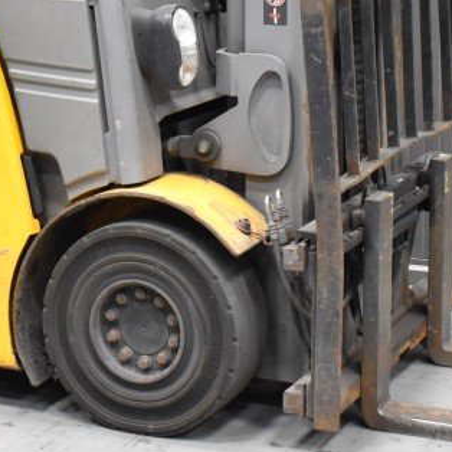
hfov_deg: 14.8
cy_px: -59
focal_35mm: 117
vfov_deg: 14.5
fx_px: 1728
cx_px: 89
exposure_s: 1/25
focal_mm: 24
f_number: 5
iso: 1600
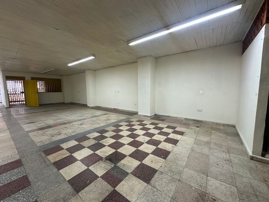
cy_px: 101
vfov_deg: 85.7
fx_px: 109
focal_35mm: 14
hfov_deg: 102.1
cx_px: 134
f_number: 2.2
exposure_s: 1/60
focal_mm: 2.22
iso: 160
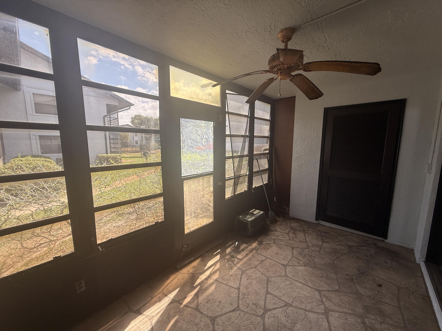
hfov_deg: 102.1
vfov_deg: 85.7
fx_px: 179
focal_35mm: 14
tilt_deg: -7.5
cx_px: 221
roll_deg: +0.1
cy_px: 166
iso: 50
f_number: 2.2
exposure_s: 1/109
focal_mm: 2.22
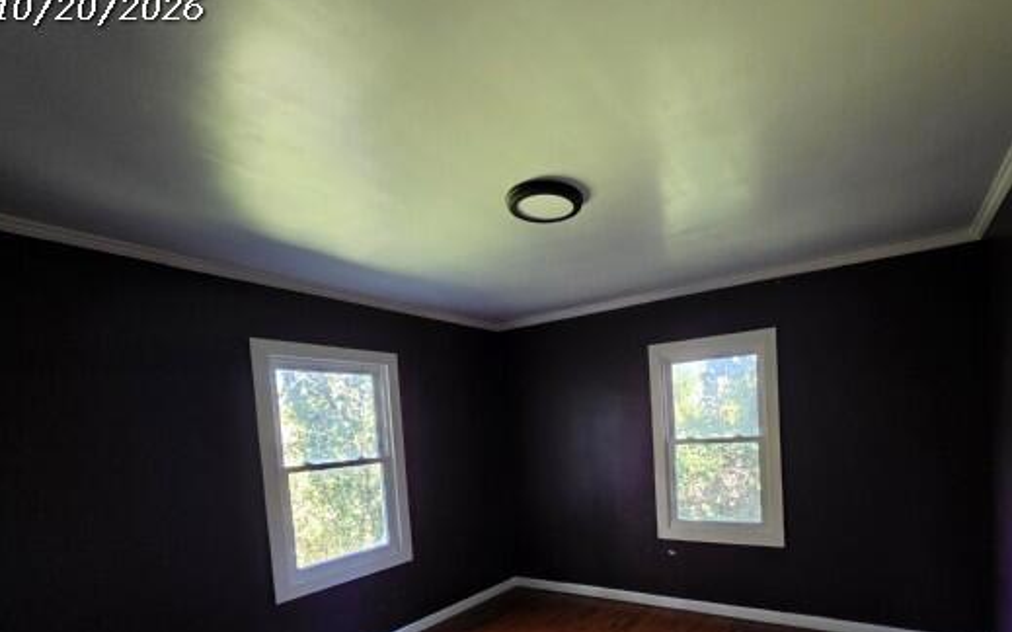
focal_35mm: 17
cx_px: 608
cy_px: 458
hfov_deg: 93.1
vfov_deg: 64.7
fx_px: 469
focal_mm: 2.2
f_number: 1.9
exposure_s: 1/60
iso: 1000
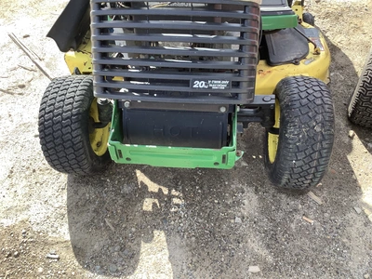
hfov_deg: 58.4
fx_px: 333
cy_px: 140
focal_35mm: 31
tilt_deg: -48.1
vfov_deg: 45.4
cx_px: 186
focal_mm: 3.3
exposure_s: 1/266
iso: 25
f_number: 2.4
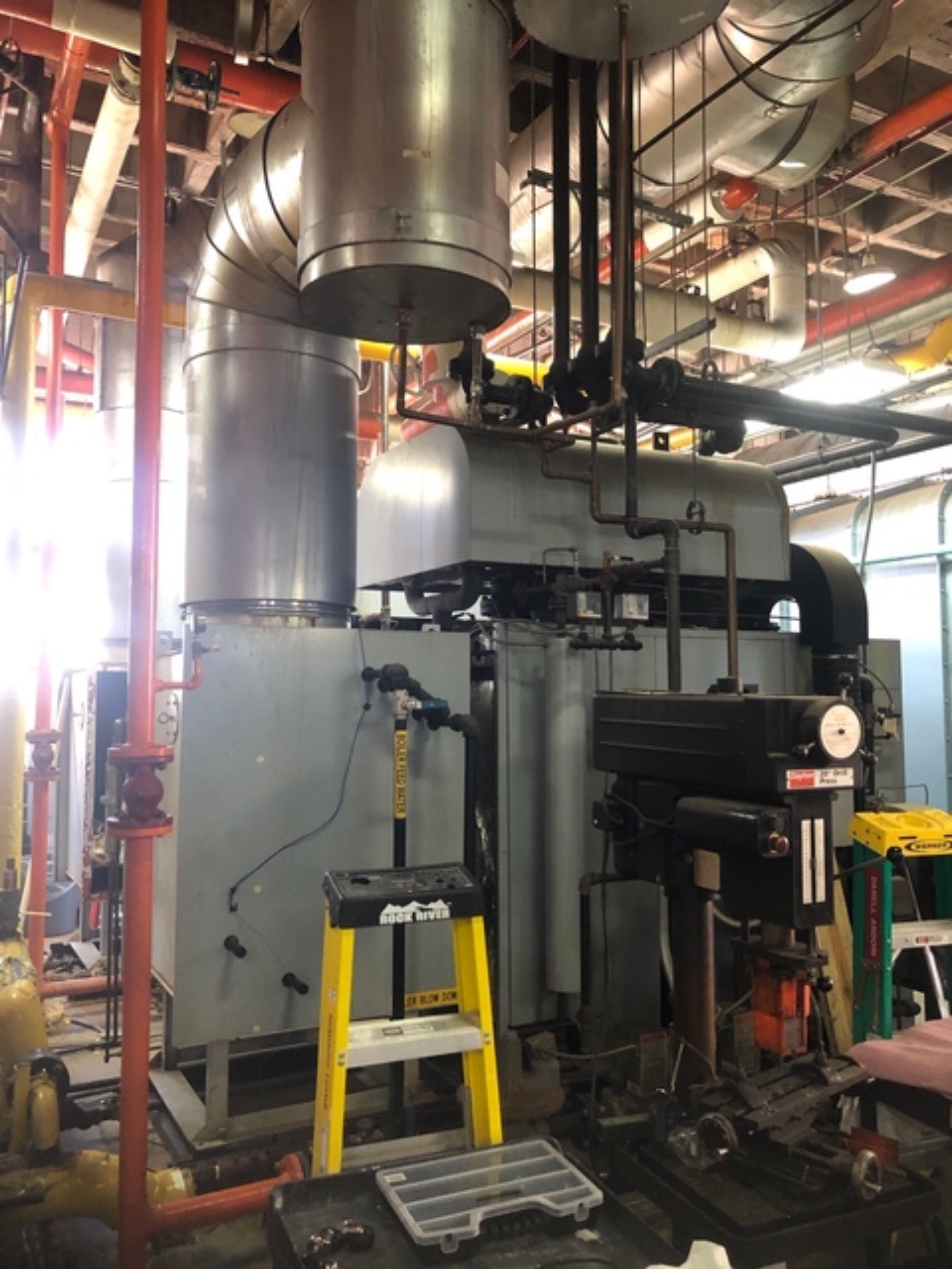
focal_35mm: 28
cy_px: 634
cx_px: 476
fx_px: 1027
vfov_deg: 63.4
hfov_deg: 49.7
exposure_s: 1/15
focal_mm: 3.99
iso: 100
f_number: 1.8
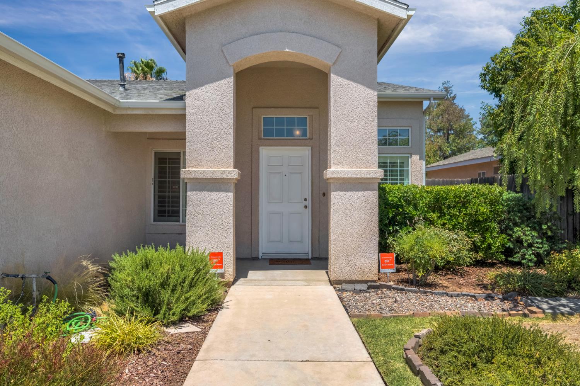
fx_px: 370
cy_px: 193
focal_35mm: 23
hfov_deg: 76.1
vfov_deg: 55.1
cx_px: 290
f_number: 7.1
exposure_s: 1/2000
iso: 640
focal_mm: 23
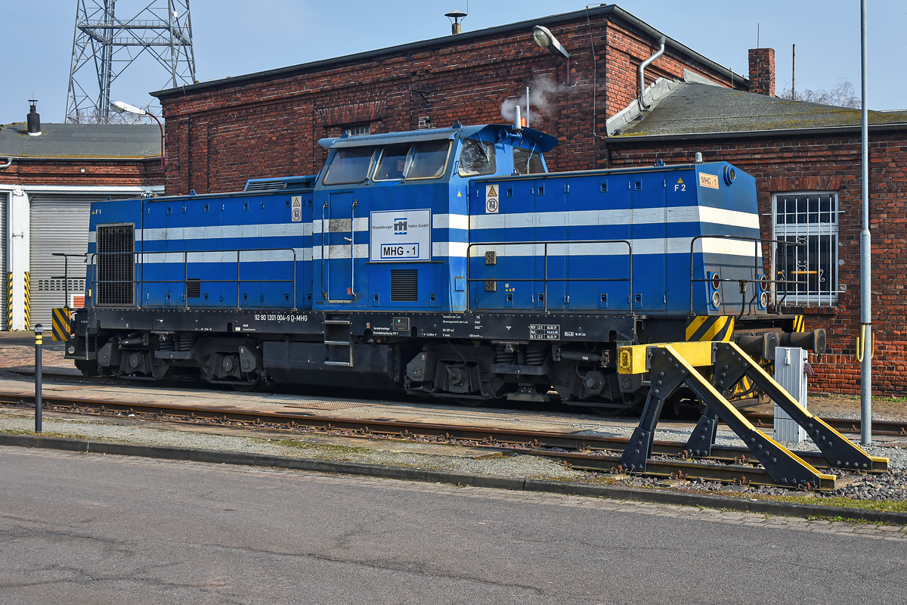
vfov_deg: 35.5
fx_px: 945
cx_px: 454
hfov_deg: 51.3
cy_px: 302
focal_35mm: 38
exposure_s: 1/800
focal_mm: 25
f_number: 8
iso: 200
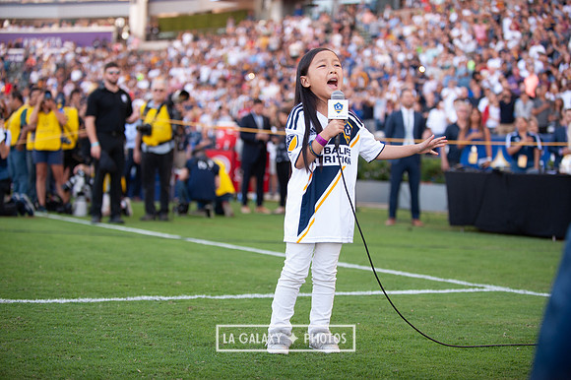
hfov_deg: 28.9
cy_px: 190
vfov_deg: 19.4
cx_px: 286
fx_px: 1110
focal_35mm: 70
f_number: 2.8
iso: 800
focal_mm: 70
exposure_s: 1/800
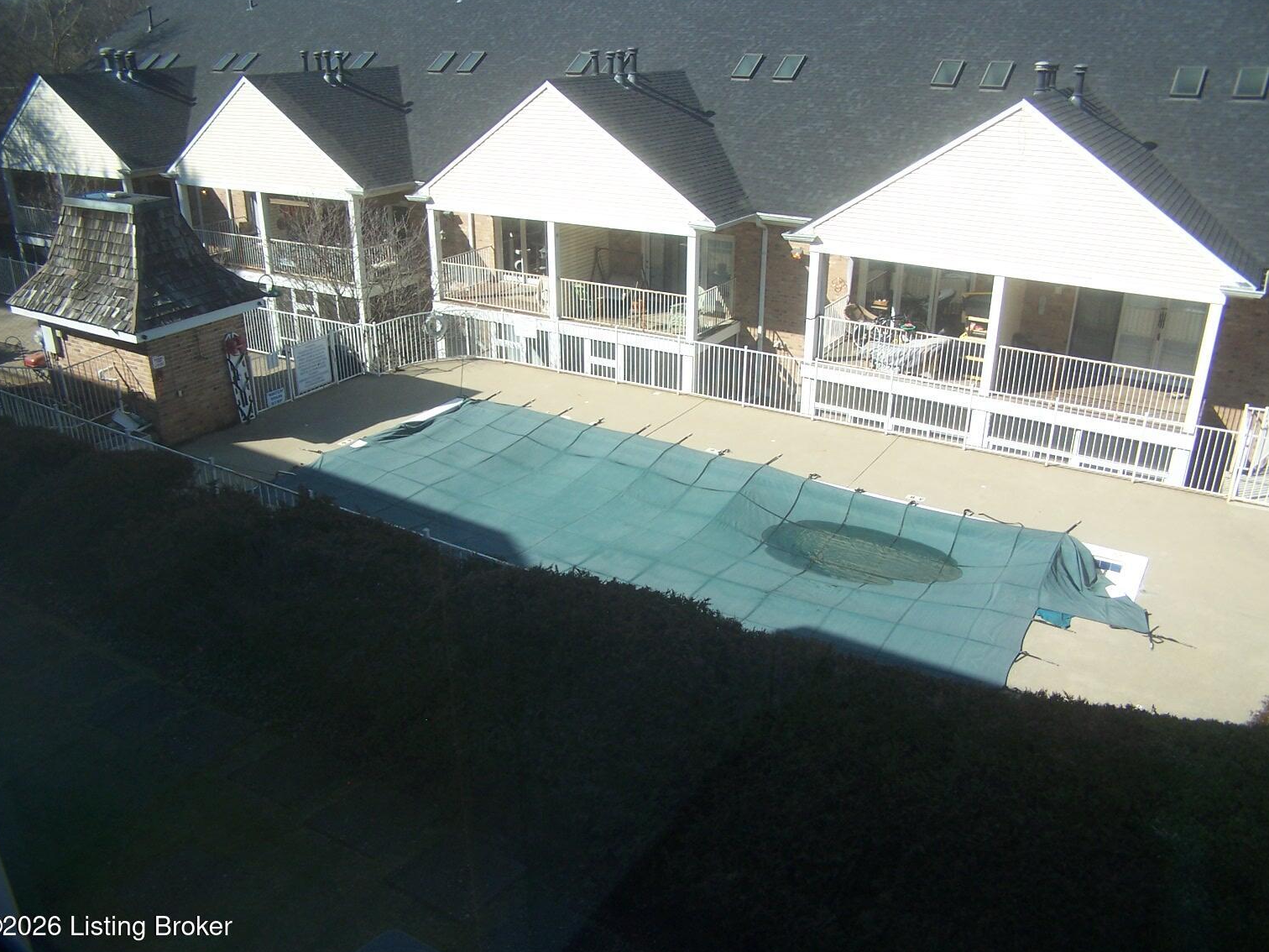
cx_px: 629
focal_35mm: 39
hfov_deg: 47.9
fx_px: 1430
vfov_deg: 36.8
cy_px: 481
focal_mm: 6.3
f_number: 2.8
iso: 80
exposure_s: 1/750
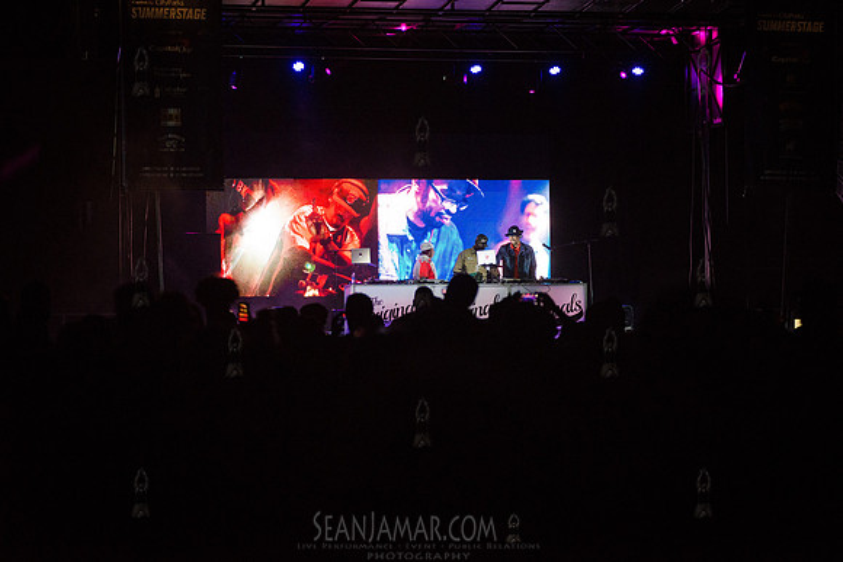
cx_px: 422
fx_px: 2837
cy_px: 281
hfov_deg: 16.9
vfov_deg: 11.3
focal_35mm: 121
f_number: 4
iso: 3200
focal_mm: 120
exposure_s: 1/1000
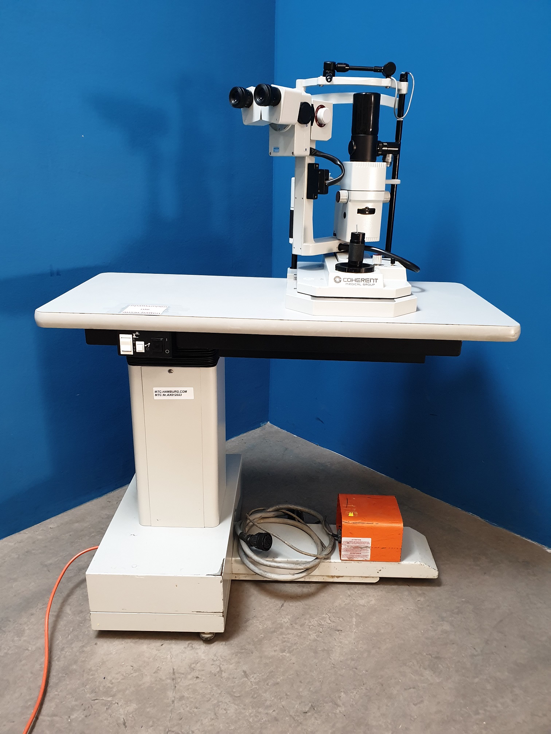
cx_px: 276
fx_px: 552
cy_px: 367
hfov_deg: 53.1
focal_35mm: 26
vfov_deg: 67.3
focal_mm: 4.3
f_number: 2.4
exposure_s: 1/33
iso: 320
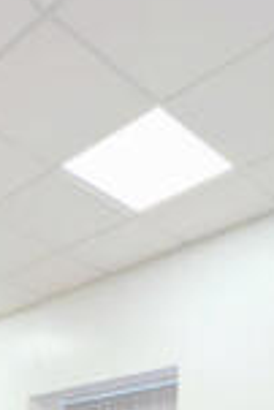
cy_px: 550
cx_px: 57
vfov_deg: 30.8
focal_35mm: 48
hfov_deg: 27.6
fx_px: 547
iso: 57
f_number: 1.95
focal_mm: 2.23
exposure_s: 1/100
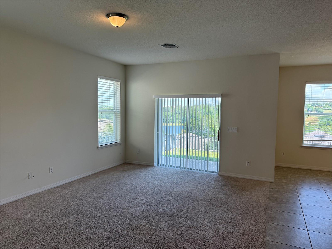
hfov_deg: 71.6
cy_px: 124
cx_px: 166
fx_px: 230
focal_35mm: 24
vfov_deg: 56.8
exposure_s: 1/278
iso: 100
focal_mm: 6.76
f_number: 1.78
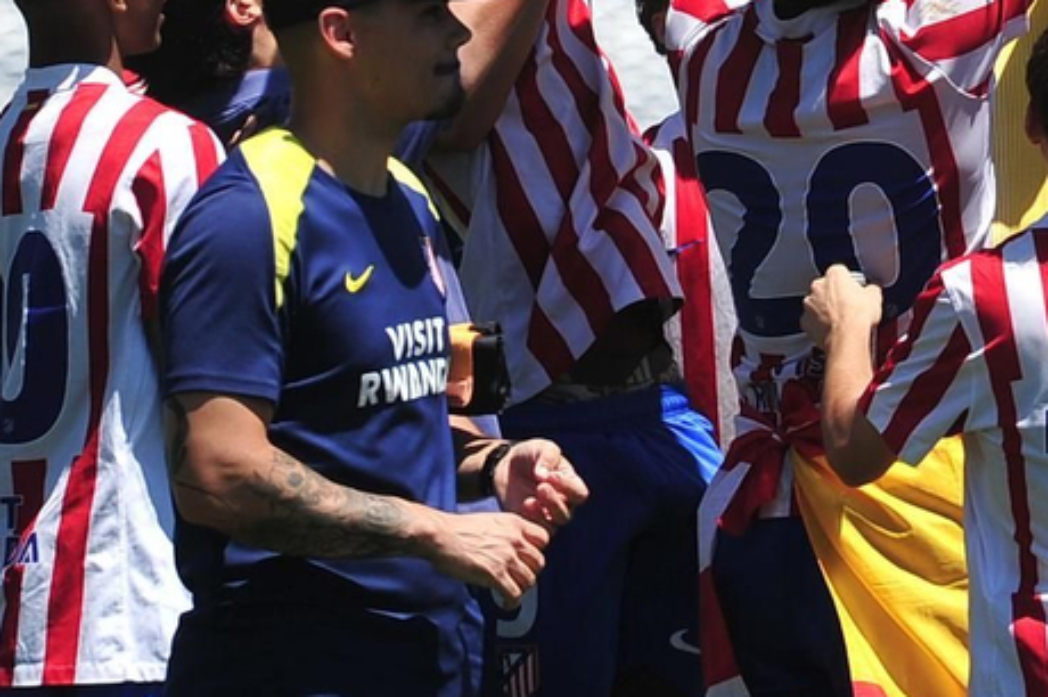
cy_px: -366
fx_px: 20217
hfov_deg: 3.0
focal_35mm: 695
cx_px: 1064
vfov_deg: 2.0
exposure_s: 1/1250
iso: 250
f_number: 5.6
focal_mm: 200
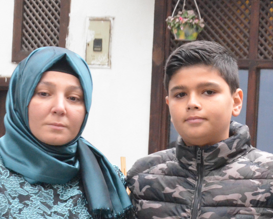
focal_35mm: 165
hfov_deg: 11.6
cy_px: 169
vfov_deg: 9.3
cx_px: 222
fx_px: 1333
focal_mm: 52
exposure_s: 1/250
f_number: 8
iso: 5000
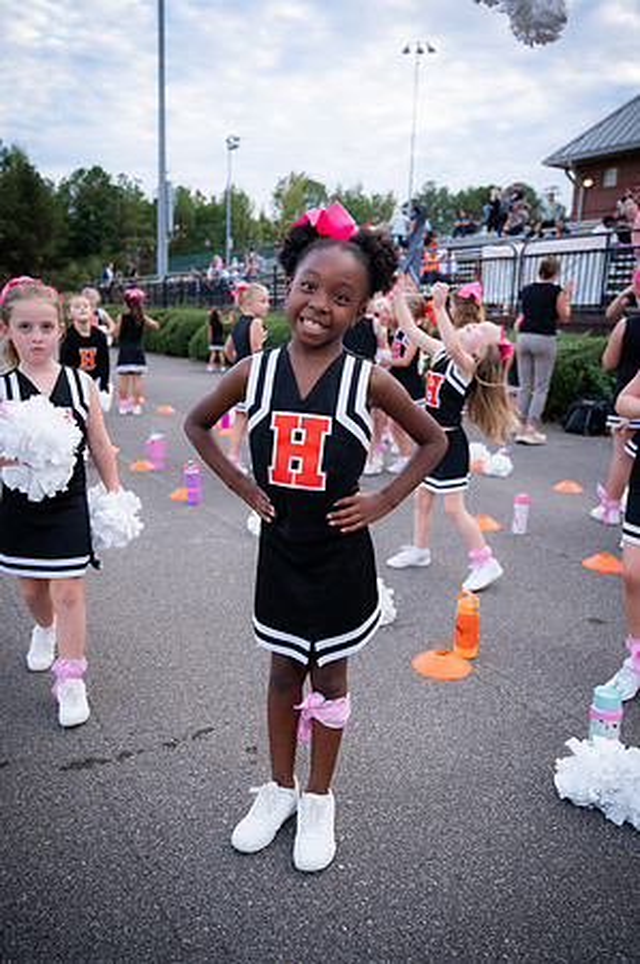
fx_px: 775
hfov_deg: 44.9
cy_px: 482
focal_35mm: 29
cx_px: 320
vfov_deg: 63.7
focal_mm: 29
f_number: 4
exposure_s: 1/400
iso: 640
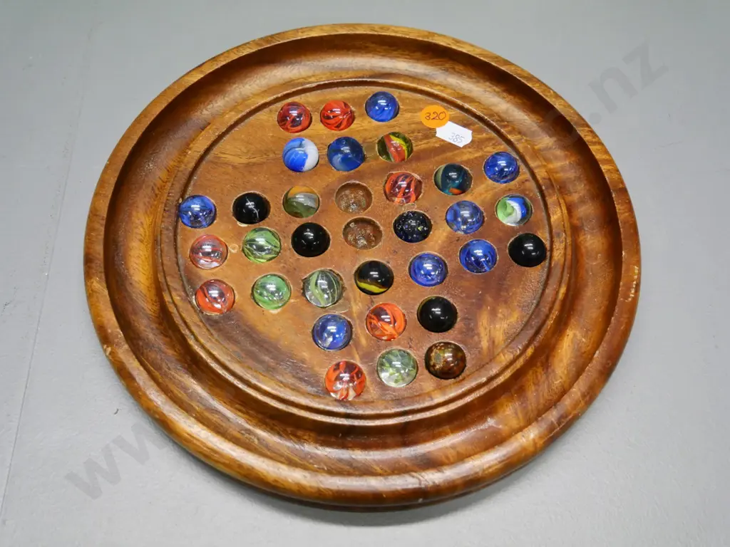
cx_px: 365
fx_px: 844
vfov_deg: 36.0
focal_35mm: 40
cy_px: 274
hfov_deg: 46.8
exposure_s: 1/250
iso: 3200
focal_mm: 20
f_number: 4.1
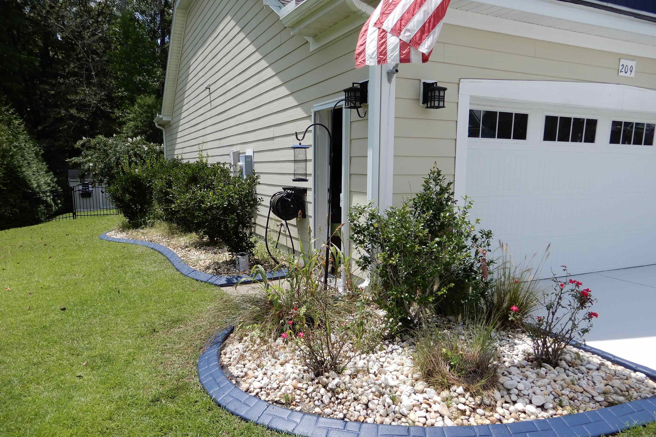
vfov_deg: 51.2
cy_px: 242
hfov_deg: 71.5
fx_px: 456
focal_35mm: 25
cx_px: 328
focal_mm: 4.3
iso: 80
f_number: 3.4
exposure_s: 1/800
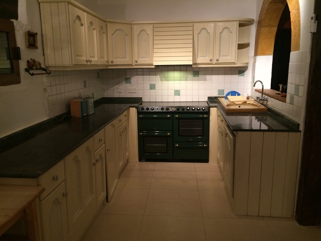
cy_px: 120
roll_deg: +0.0
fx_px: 269
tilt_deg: -13.4
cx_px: 160
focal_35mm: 29
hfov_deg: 61.7
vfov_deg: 48.2
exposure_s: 1/33
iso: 200
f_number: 2.2
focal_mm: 4.15
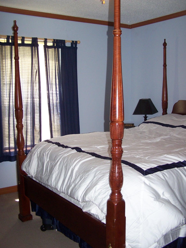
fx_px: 287
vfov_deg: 46.8
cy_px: 124
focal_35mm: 40
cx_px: 93
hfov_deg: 36.0
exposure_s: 1/60
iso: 140
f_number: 2.8
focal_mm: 6.7
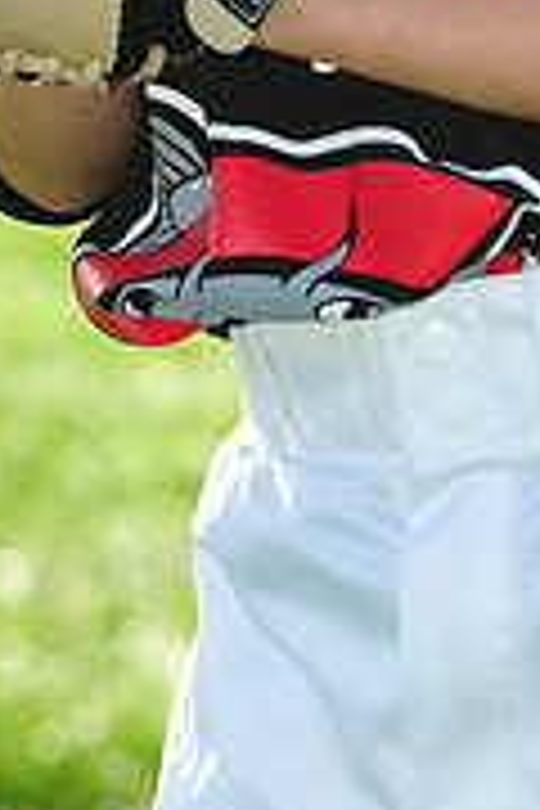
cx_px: 382
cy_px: -410
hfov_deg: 2.1
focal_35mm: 644
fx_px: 14489
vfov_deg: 3.2
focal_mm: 200
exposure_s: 1/400
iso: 400
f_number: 8
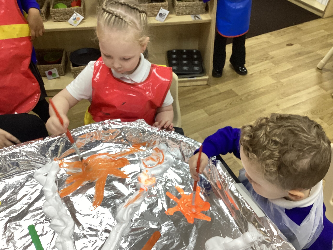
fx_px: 298
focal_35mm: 31
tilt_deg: -46.3
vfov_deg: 45.4
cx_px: 166
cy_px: 125
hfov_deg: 58.4
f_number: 2.4
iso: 80
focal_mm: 3.3
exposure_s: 1/50
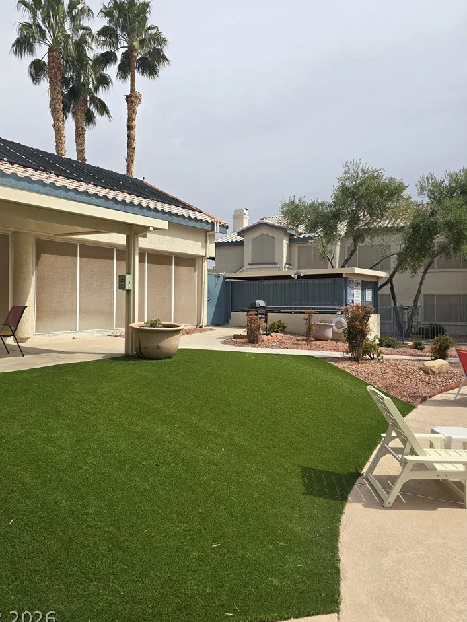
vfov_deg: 69.3
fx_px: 449
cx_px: 215
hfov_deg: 54.8
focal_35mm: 25
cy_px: 296
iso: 12
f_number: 1.7
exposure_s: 1/912
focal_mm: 6.3
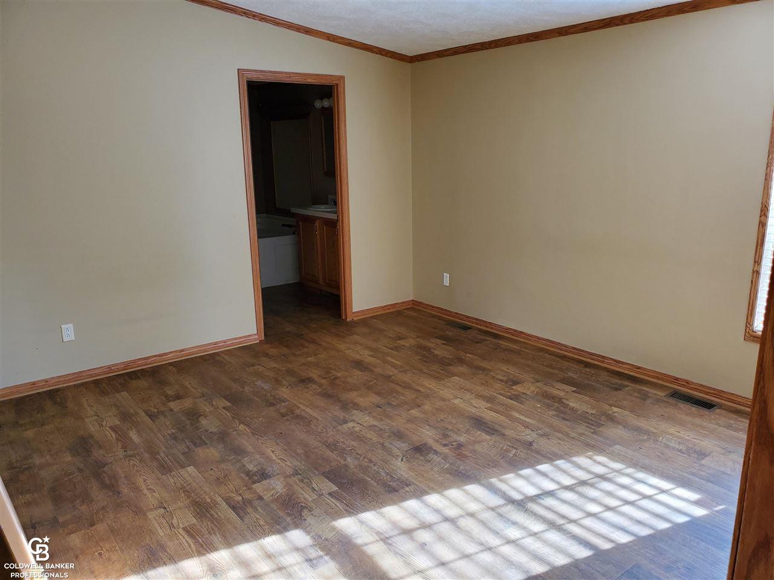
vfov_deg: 53.1
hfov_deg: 67.3
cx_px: 387
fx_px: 581
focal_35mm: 26
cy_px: 290
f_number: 2.4
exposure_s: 1/39
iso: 200
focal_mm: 4.3
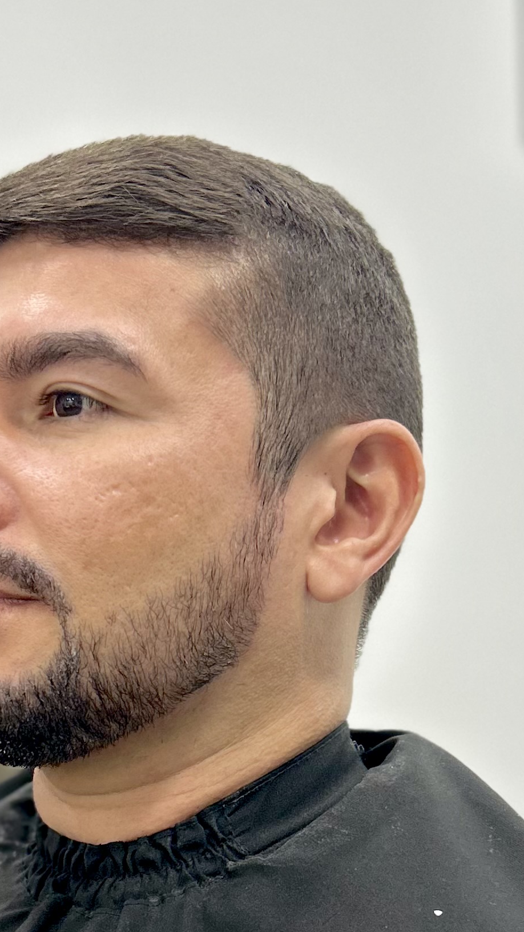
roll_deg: +2.1
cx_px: 190
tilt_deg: -2.9
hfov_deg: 17.2
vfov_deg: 29.8
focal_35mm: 70
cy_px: 664
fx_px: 1729
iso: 125
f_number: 1.5
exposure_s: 1/120
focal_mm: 5.7
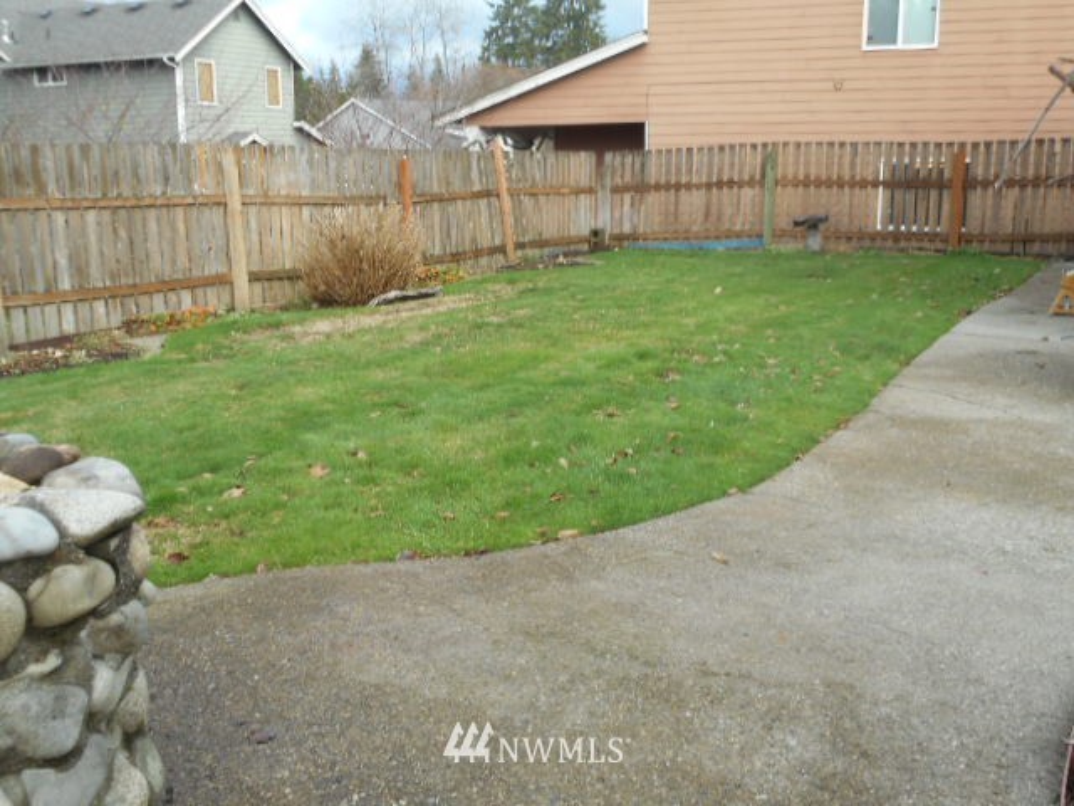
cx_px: 537
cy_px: 403
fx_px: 1210
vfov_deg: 36.8
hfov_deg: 47.9
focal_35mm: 39
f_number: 4.5
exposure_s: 1/50
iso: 80
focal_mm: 6.9
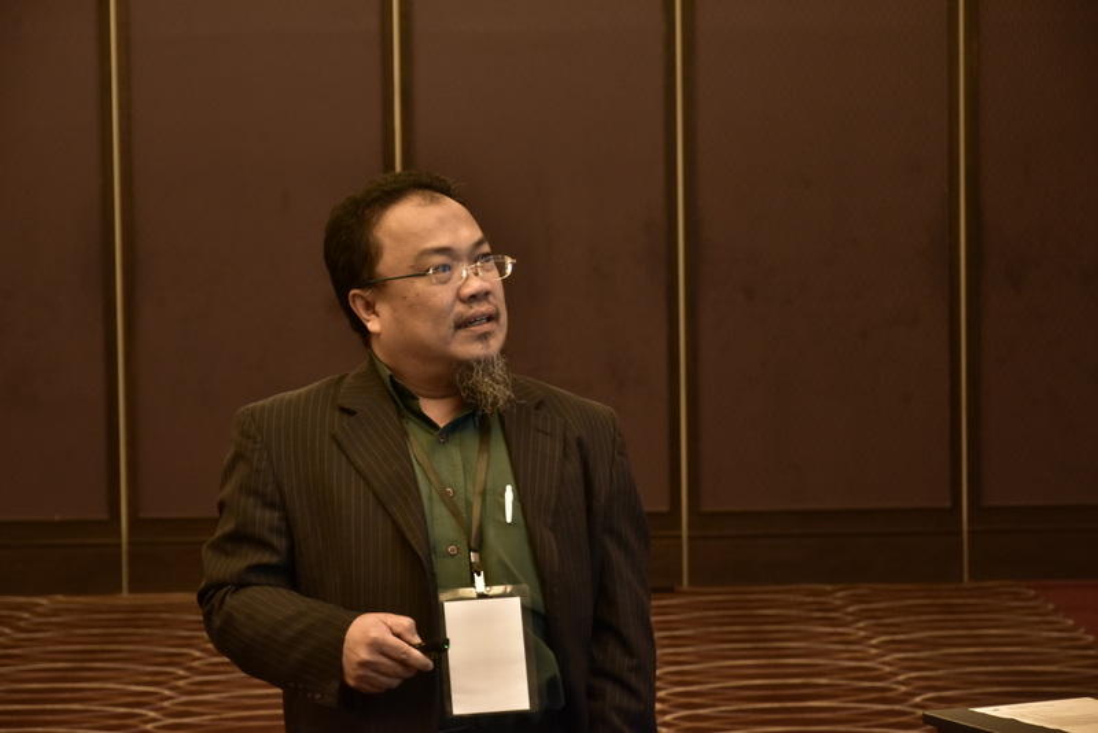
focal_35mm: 120
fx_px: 3661
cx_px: 549
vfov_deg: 11.4
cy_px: 366
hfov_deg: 17.1
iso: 1600
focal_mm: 80
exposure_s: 1/40
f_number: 5.3
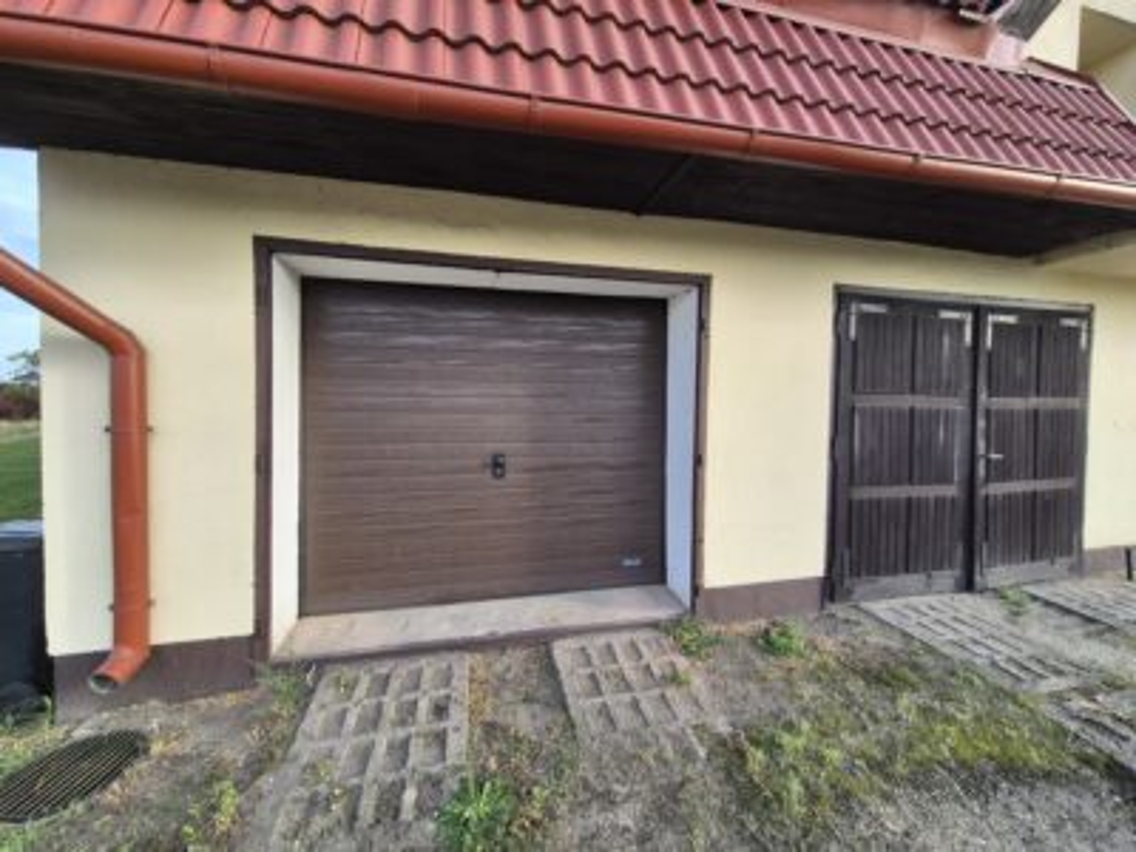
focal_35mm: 13
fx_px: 427
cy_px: 426
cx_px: 568
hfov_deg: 106.2
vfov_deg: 89.9
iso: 100
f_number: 2.2
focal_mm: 2.2
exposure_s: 1/718
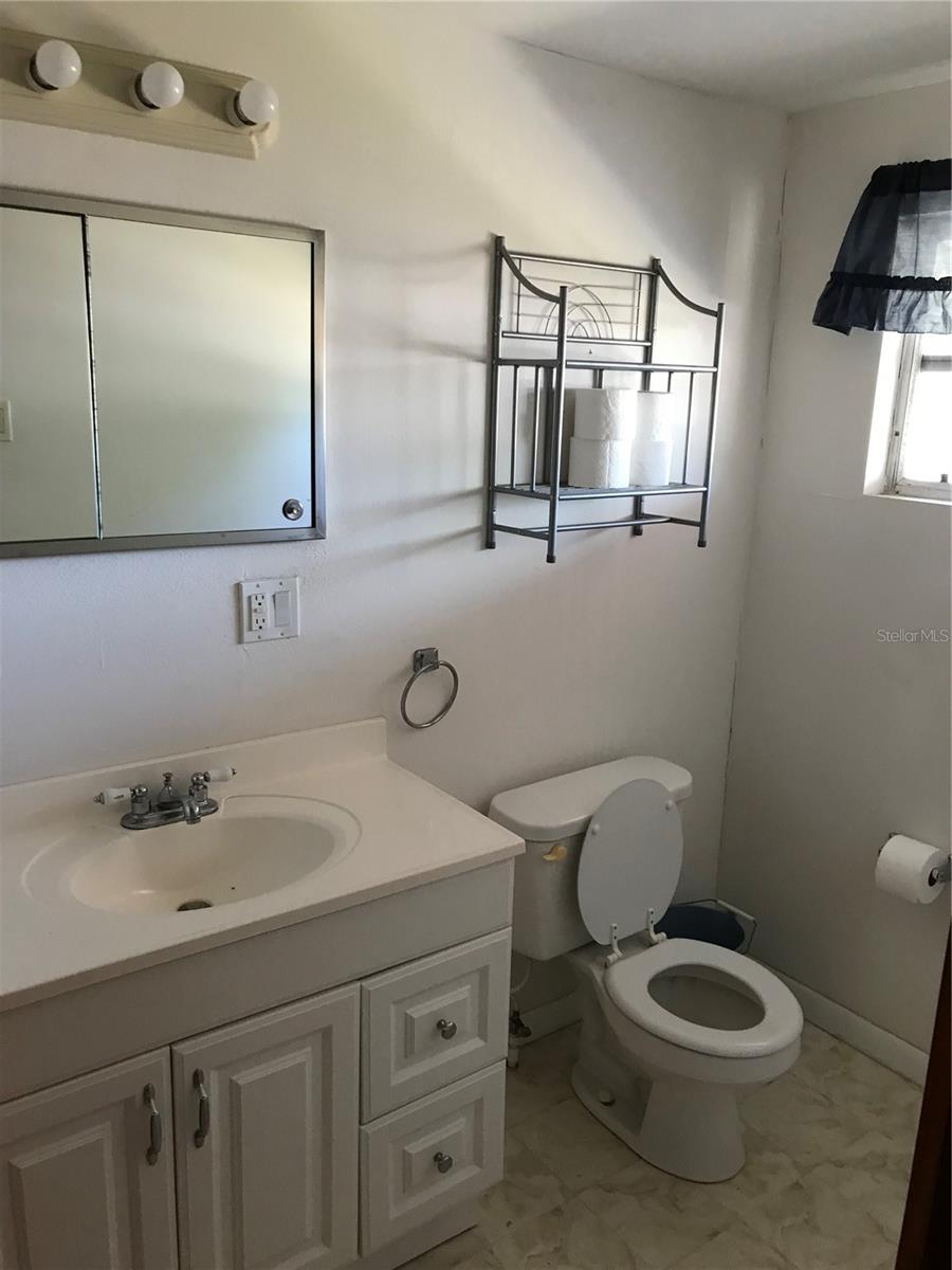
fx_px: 1027
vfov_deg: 63.4
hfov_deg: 49.7
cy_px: 635
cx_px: 476
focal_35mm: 28
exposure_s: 1/20
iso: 40
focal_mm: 3.99
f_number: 1.8
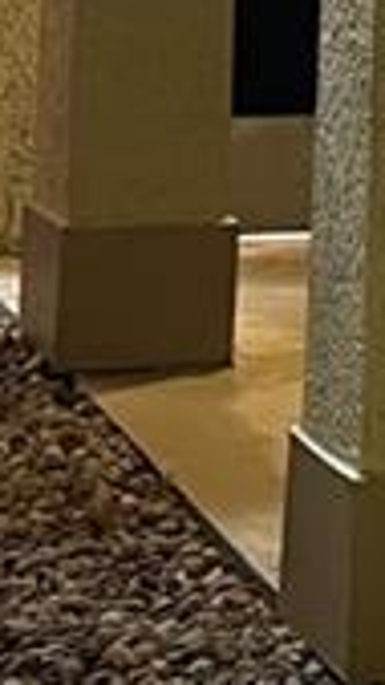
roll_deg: -2.5
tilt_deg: +0.0
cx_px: 888
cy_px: -340
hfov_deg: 5.8
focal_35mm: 201
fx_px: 3650
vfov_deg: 10.4
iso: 200
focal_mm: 5.7
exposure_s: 1/60
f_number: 1.5
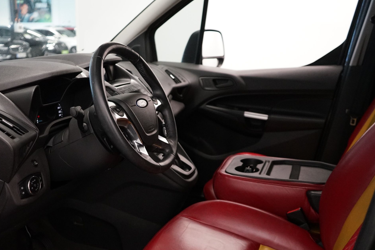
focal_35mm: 37
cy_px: 159
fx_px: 385
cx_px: 150
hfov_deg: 51.5
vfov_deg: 35.7
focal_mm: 28
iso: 3200
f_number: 3.5
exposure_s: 1/160
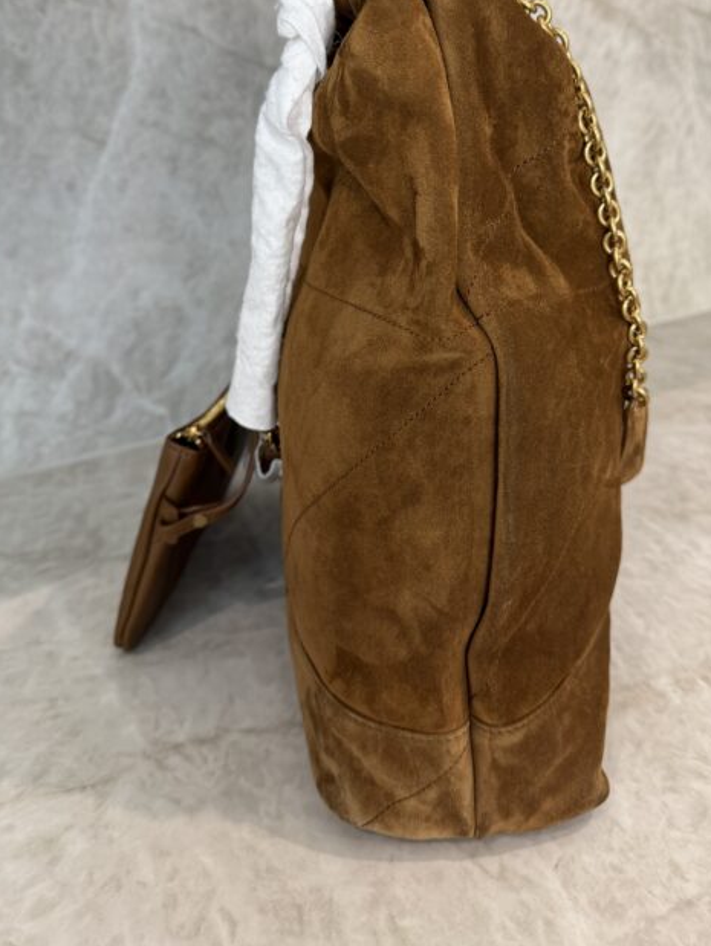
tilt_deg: -16.3
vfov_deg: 57.4
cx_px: 394
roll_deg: -0.4
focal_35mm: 31
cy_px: 336
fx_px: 848
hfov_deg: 45.4
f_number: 1.78
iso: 100
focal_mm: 6.76
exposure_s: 1/60
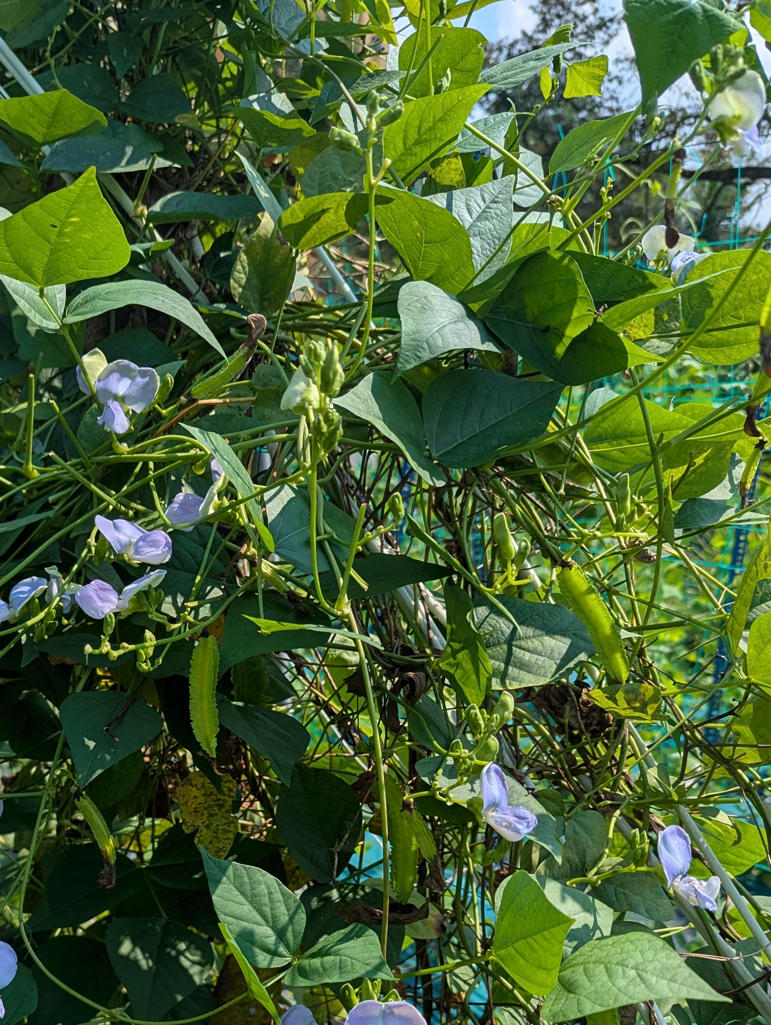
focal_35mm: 42
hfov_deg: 33.8
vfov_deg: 43.3
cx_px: 204
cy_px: 773
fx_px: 1244
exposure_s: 1/1770
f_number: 1.85
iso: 43
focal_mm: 6.81
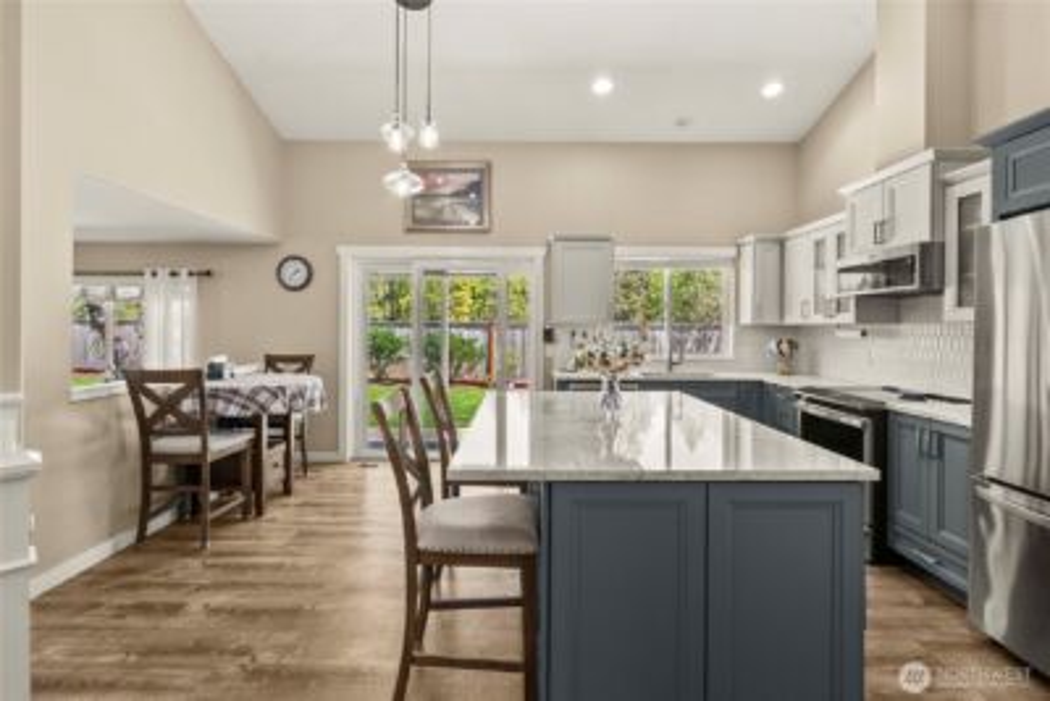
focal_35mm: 17
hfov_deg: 93.3
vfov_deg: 70.5
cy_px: 350
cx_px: 525
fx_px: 496
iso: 1000
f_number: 7.1
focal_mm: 17
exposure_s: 1/20
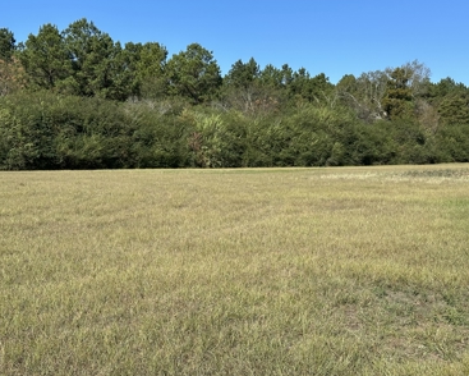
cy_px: 191
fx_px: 708
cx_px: 225
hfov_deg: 36.6
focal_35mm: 51
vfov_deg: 29.7
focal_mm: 6.86
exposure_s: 1/3367
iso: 64
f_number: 1.78
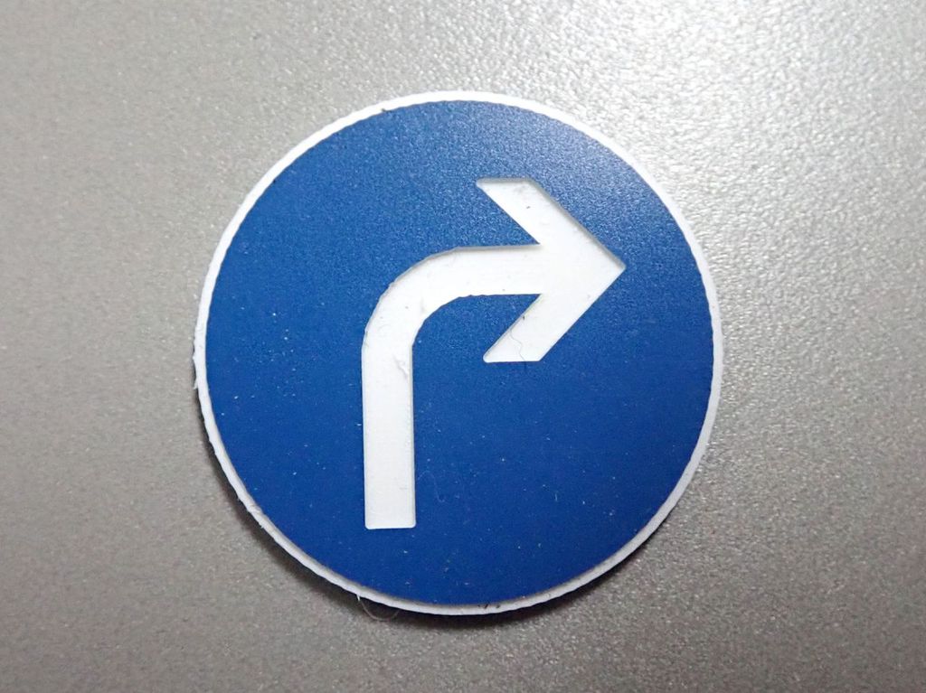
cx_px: 463
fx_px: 802
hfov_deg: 60.0
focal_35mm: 30
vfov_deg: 46.8
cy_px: 346
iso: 800
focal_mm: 5.5
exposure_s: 1/125
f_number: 2.3
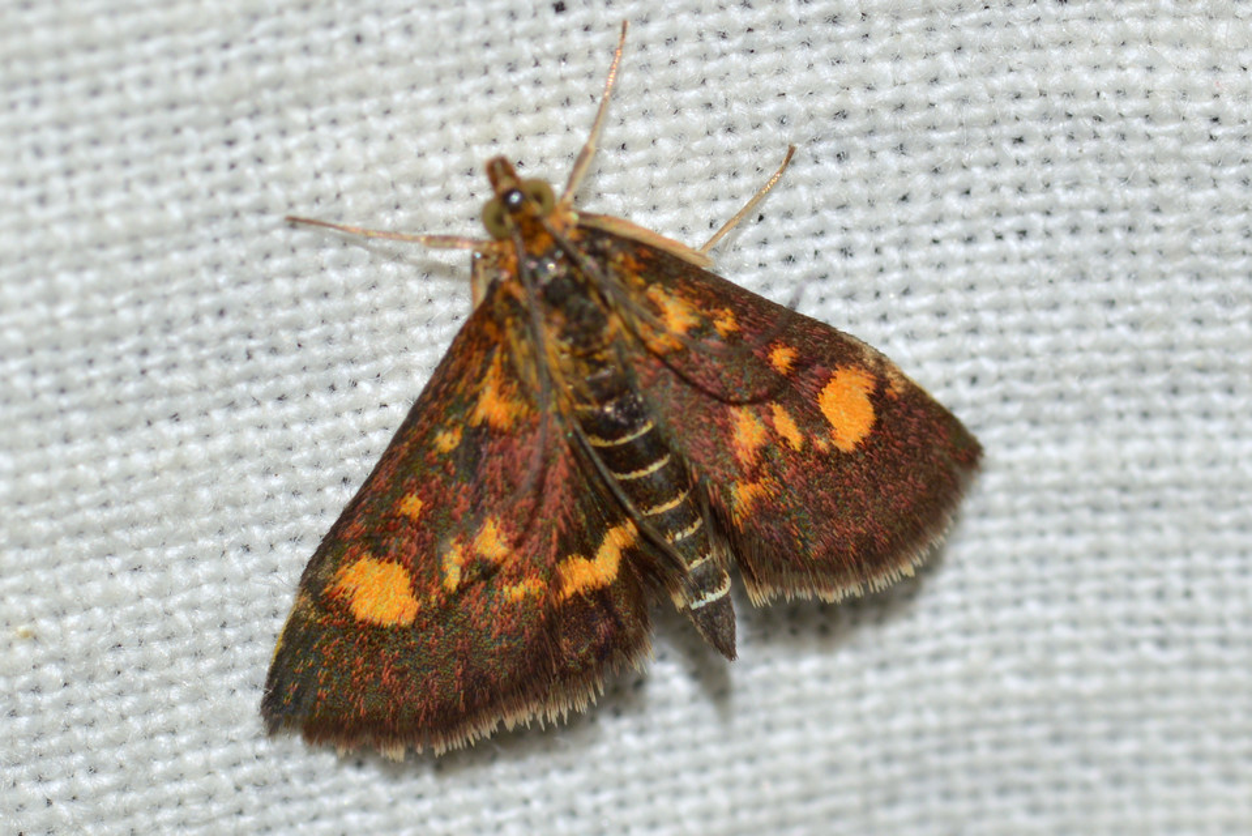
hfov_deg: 13.7
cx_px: 626
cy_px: 418
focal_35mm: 150
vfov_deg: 9.2
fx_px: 5218
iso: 100
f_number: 18
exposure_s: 1/200
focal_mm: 100
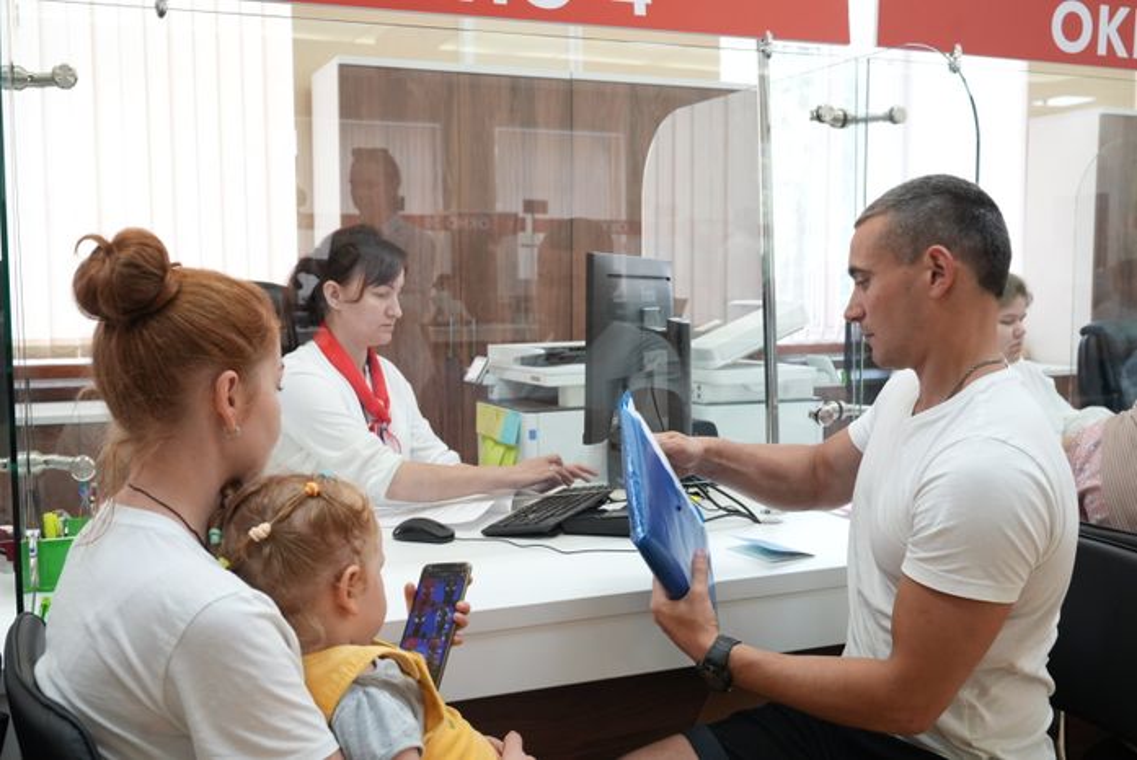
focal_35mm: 38
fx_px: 1201
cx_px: 568
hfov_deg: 50.7
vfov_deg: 35.1
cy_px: 380
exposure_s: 1/100
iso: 2500
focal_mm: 38
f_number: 6.3
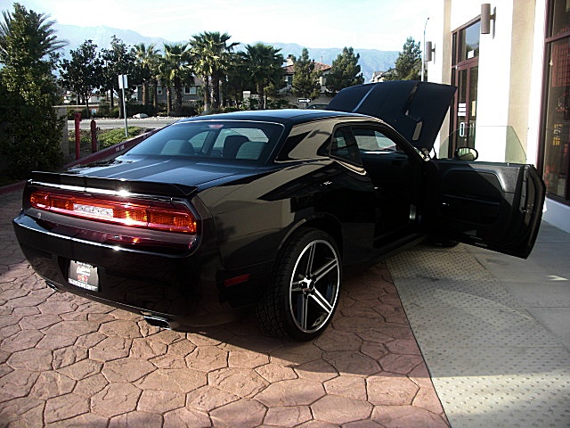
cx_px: 285
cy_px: 214
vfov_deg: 39.7
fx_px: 593
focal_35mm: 36
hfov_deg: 51.4
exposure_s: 1/250
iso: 50
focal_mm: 6.3
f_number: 2.8
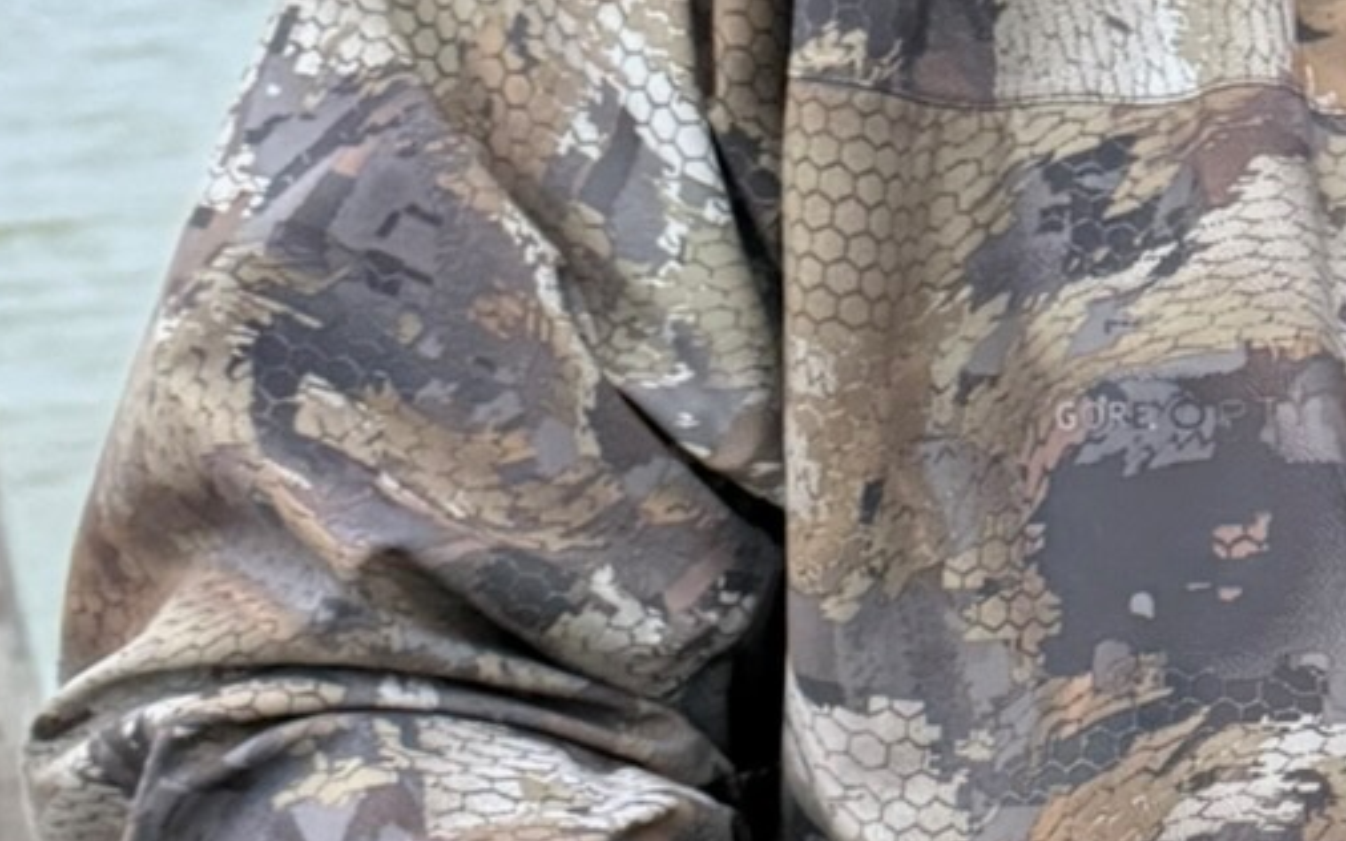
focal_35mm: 103
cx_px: 1774
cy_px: 740
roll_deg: +2.0
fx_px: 3777
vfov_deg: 12.6
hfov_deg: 18.7
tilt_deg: -16.4
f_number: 1.78
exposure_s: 1/60
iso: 800
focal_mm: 6.76
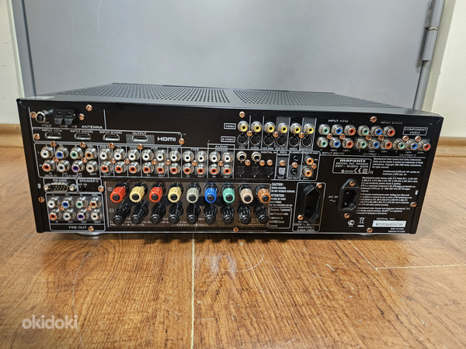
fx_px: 310
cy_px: 174
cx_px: 233
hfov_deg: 73.9
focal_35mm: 23
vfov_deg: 58.9
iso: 640
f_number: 1.8
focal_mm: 5.4
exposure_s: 1/25
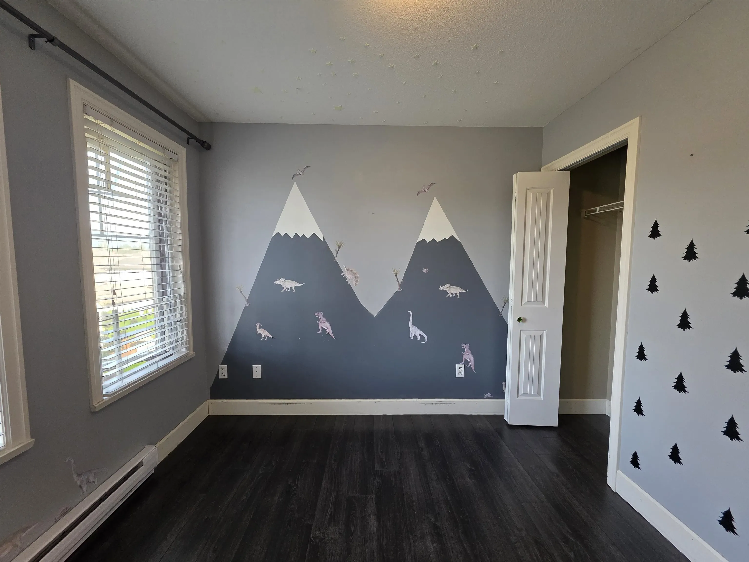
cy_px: 281
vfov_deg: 89.9
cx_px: 374
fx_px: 281
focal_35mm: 13
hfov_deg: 106.2
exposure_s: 1/120
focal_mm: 2.2
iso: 250
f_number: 1.9
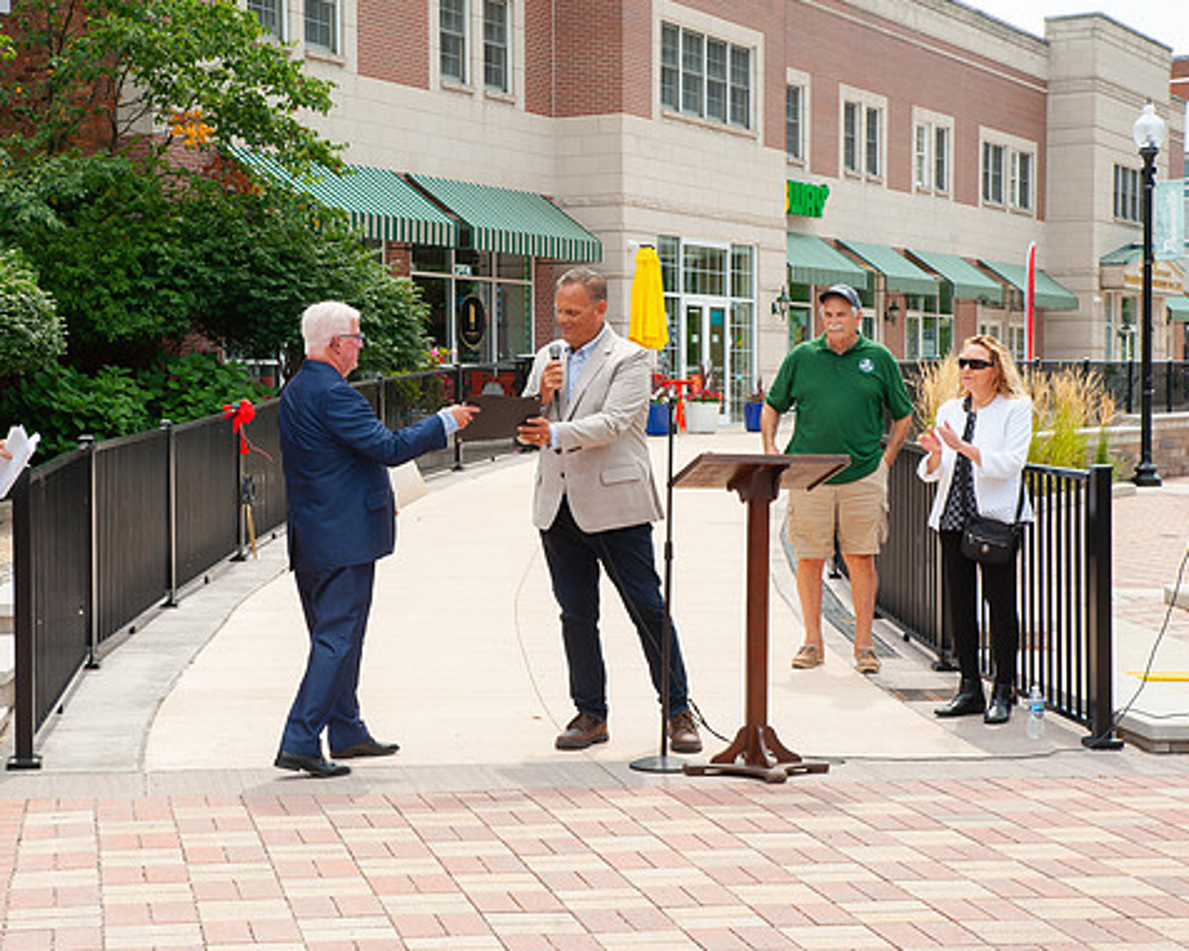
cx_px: 492
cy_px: 474
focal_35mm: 64
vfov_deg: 23.9
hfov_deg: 29.5
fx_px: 2253
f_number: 14
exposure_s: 1/200
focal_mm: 56
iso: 400
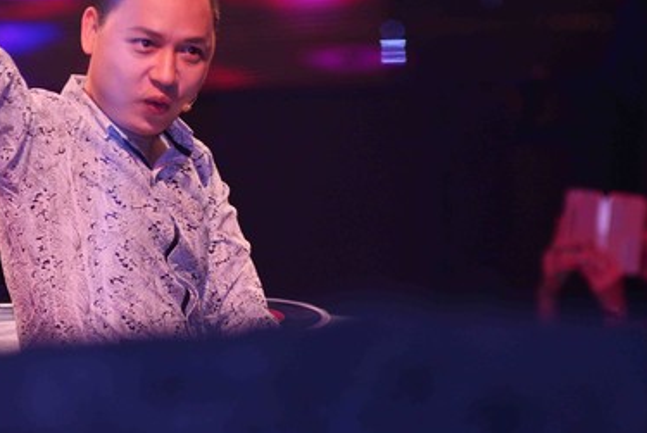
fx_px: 5758
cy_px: 122
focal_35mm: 320
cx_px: 250
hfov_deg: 6.4
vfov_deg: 4.3
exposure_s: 1/200
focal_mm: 200
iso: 800
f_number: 4
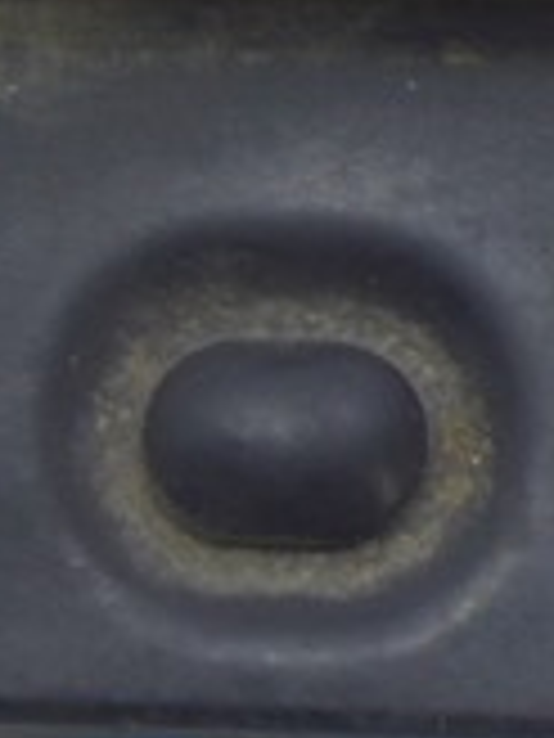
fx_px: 10584
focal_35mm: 496
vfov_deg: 4.0
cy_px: -92
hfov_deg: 3.0
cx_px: 923
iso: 400
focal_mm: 55
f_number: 5.6
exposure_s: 1/20
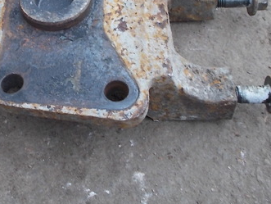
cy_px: 24
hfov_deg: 33.5
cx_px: 63
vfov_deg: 25.4
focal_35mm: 56
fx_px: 439
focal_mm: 4.1
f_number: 3.3
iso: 80
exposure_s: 1/40
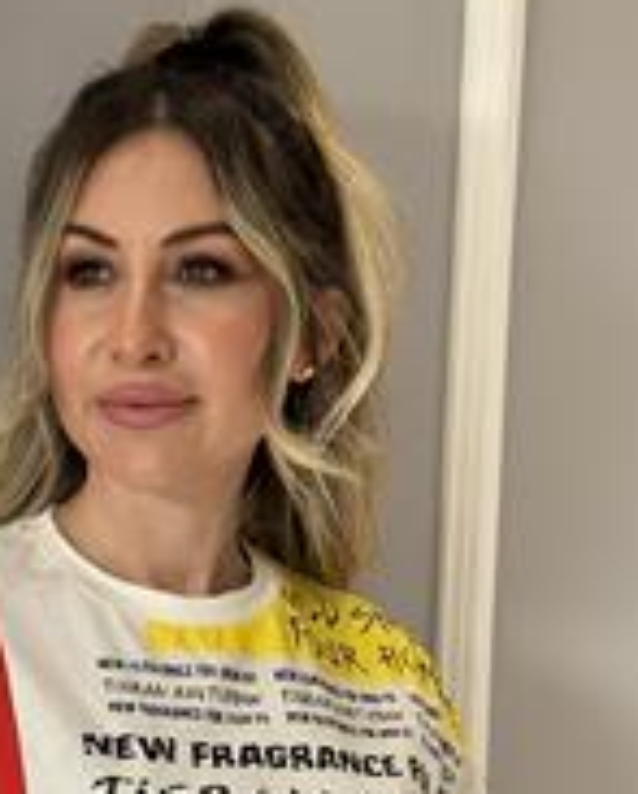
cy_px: 1072
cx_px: 126
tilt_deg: -8.7
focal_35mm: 133
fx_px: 3131
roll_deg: -2.3
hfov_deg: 11.6
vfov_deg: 13.8
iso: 80
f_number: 1.78
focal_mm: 6.86
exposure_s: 1/213
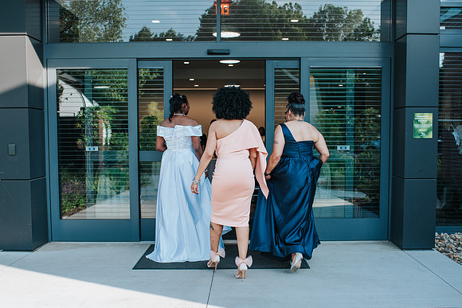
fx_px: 528
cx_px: 241
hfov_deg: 47.2
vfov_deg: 32.5
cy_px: 173
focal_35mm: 41
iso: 560
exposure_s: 1/1000
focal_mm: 35
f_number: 4
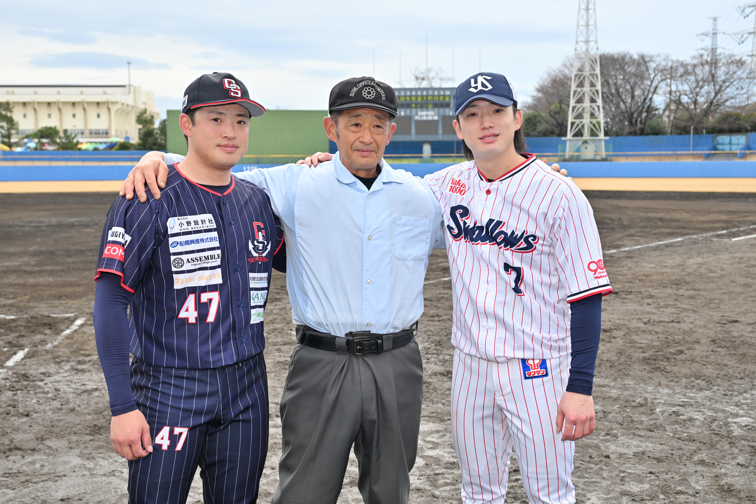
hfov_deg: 44.5
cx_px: 378
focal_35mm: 44
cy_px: 252
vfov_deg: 30.5
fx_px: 924
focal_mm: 44
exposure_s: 1/640
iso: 500
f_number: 6.3
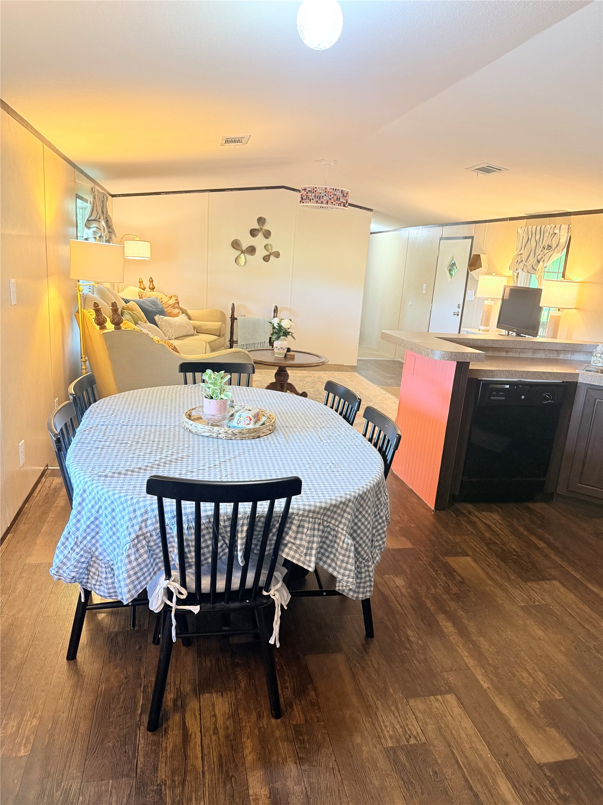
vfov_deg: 71.6
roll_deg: -4.9
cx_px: 302
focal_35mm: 24
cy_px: 402
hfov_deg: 56.8
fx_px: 557
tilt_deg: -13.5
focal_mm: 6.76
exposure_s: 1/60
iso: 250
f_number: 1.78
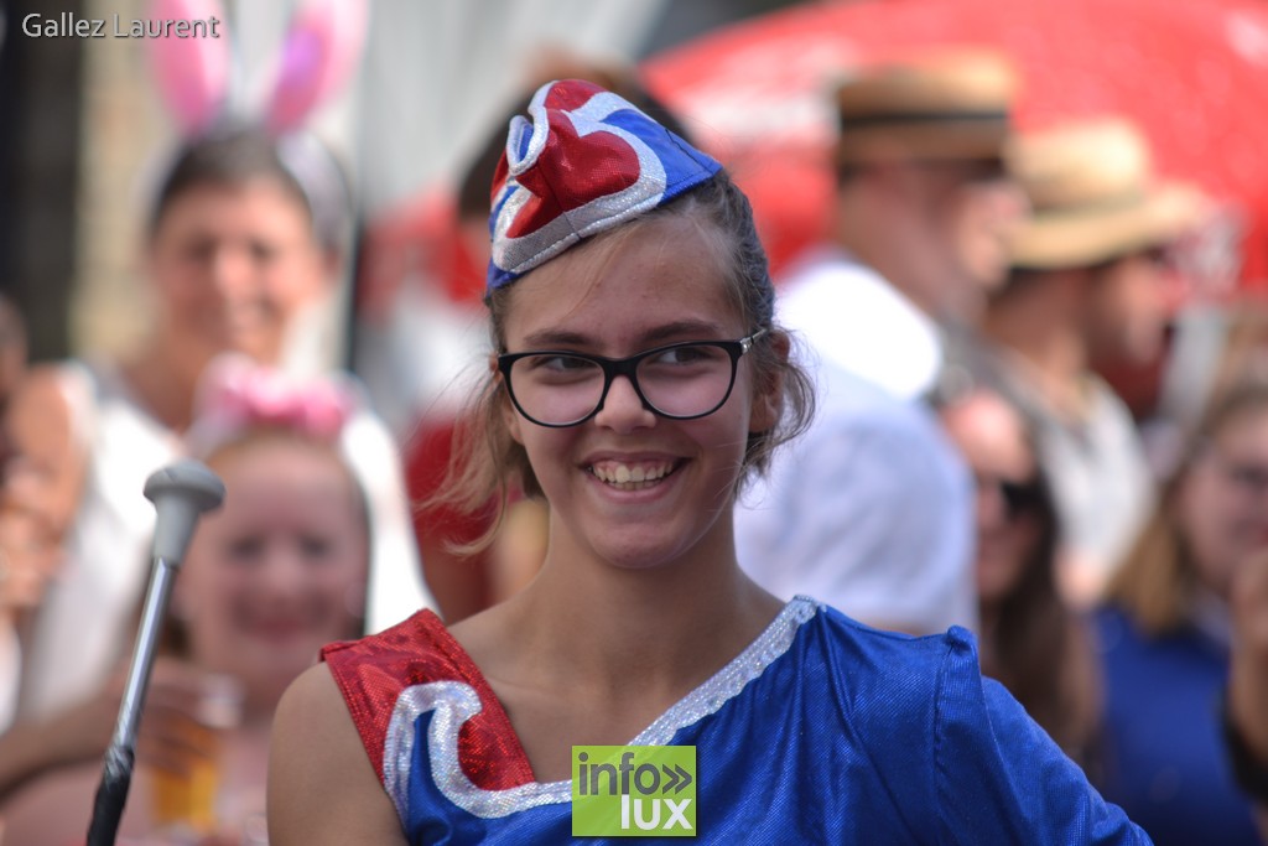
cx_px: 634
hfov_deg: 9.1
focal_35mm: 225
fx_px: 7926
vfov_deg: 6.1
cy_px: 423
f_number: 2.8
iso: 100
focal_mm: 150
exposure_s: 1/400
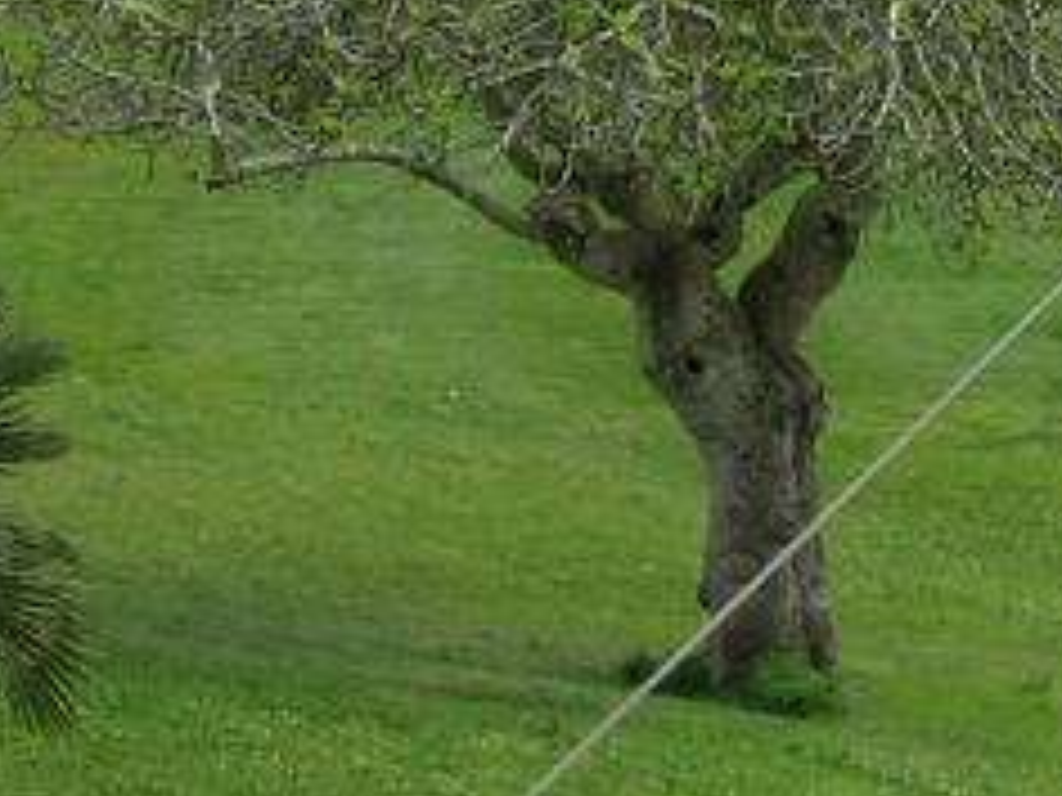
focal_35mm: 165
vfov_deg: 8.7
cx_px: 1418
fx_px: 5062
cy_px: -598
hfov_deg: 11.6
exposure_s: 1/346
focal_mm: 7.8
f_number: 4.8
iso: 64
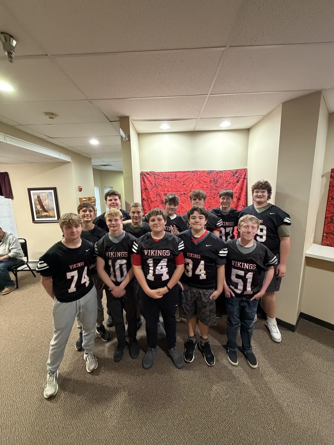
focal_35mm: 14
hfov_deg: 85.7
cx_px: 167
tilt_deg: -7.1
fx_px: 180
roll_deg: +1.1
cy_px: 222
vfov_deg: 102.1
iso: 800
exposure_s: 1/60
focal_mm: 2.22
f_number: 2.2
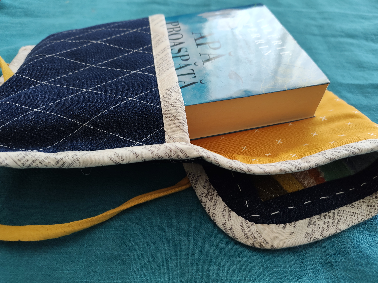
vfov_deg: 56.8
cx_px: 189
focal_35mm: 24
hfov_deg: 71.6
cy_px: 142
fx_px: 262
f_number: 1.88
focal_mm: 5.56
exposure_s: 1/50
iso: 301
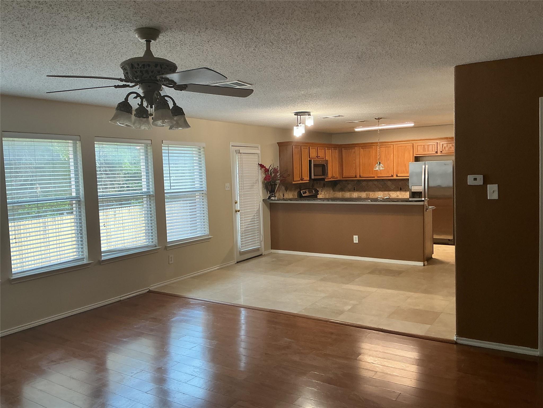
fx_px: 455
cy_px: 204
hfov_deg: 61.7
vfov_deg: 48.2
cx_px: 272
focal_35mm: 29
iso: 80
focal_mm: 3
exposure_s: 1/60
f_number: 1.8
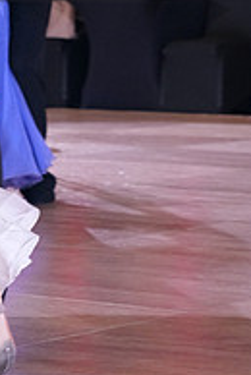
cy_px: -62
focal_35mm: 221
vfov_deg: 9.2
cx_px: -119
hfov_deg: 6.2
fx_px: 2303
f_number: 5
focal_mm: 74
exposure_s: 1/250
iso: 2500
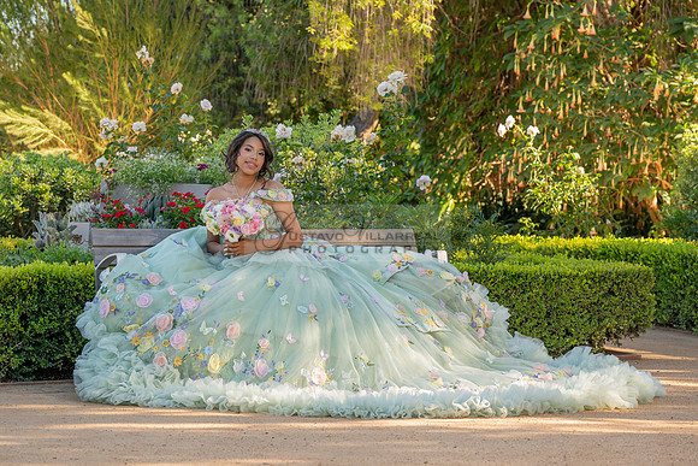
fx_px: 1847
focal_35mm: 95
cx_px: 309
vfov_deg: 14.4
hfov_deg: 21.4
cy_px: 255
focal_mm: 80
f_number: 4.5
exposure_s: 1/200
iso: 200
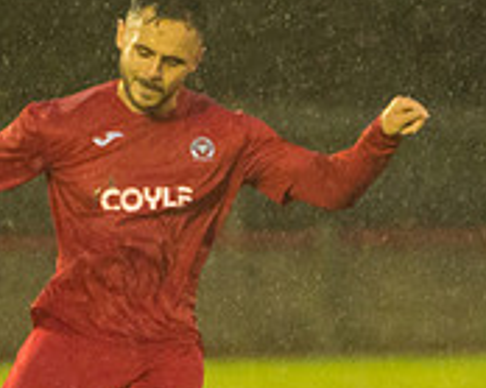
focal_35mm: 1064
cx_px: 327
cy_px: 180
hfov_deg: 1.8
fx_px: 15296
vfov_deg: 1.5
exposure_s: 1/800
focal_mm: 200
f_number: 2.8
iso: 5000
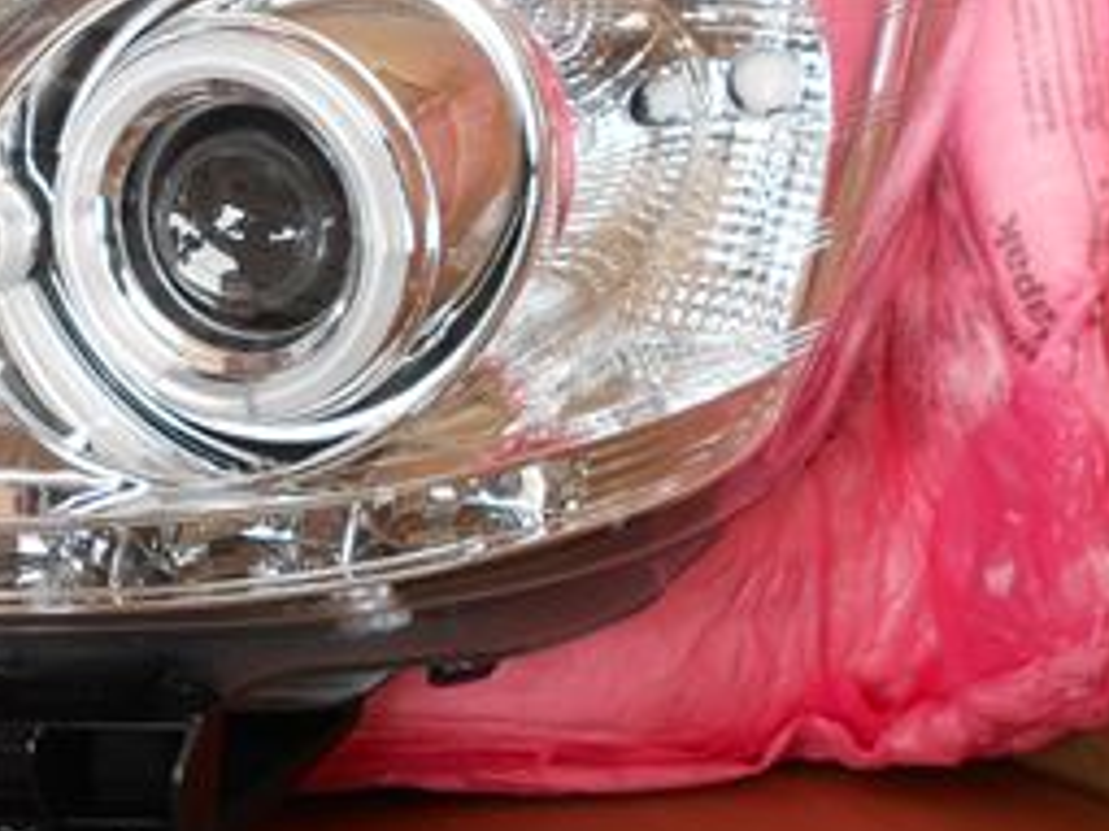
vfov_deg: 28.4
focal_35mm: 51
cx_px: 152
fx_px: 1633
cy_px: 315
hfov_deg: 35.7
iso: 80
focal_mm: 4.6
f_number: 3.2
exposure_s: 1/60
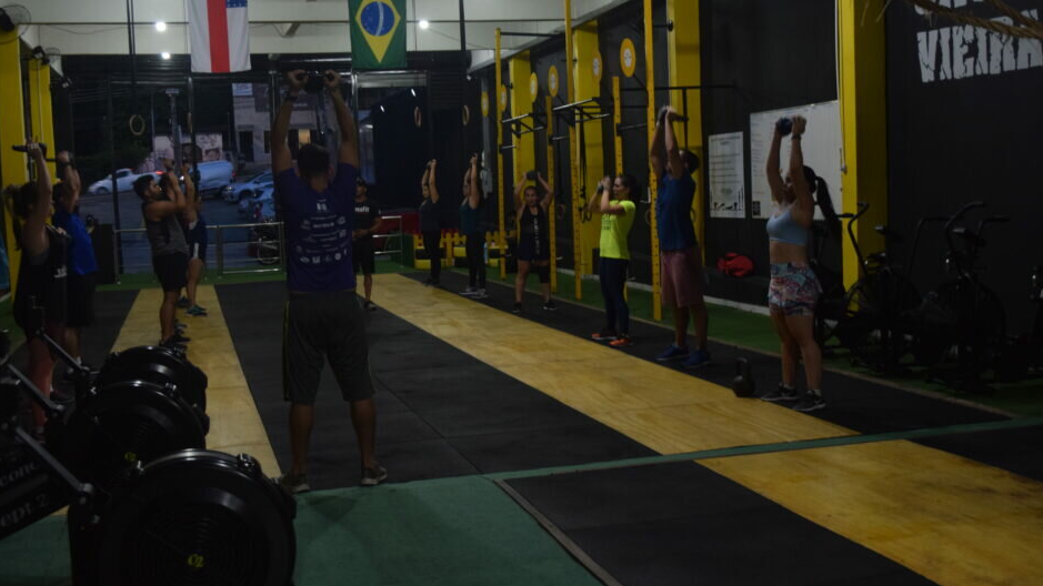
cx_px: 512
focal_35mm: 45
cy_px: 292
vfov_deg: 26.5
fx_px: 1244
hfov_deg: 45.5
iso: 800
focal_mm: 28
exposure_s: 1/40
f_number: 5.6
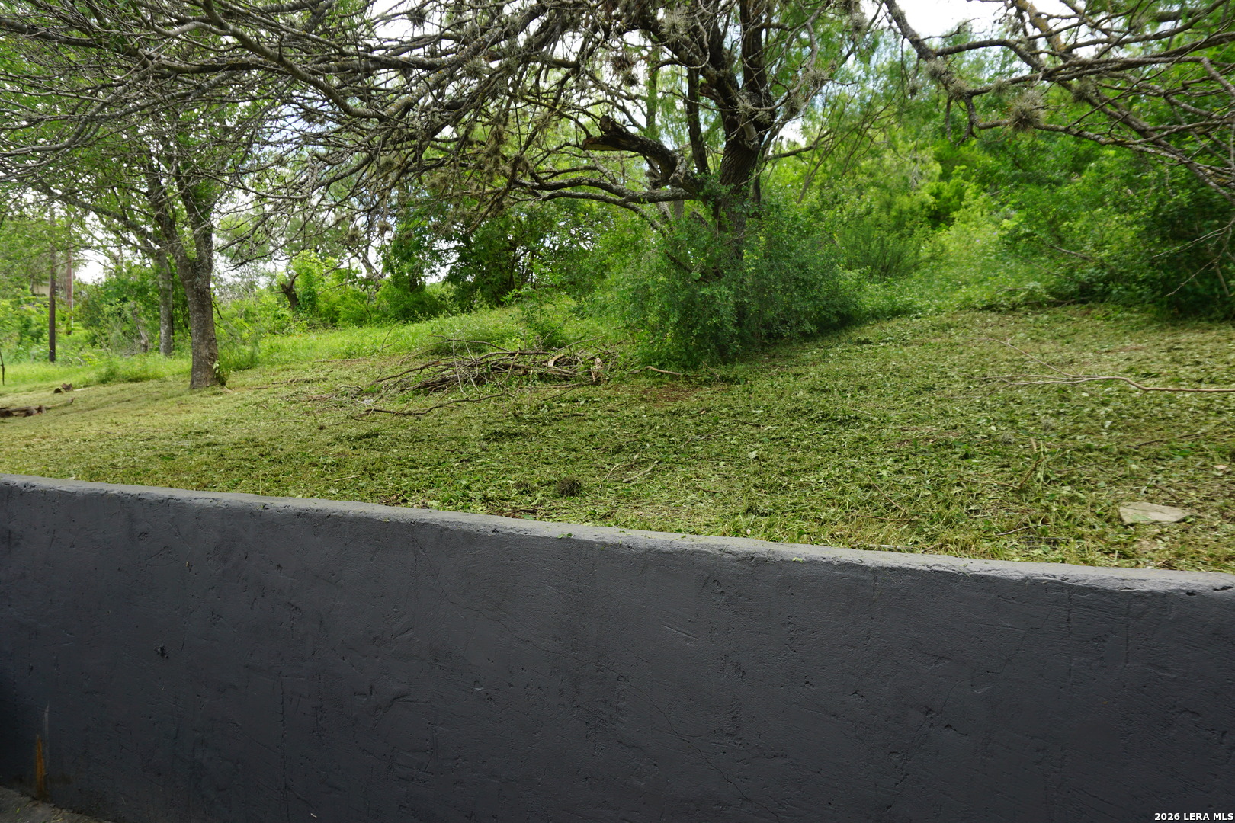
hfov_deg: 73.7
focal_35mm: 24
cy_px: 412
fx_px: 823
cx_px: 618
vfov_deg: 53.1
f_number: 6.3
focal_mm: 16
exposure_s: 1/80
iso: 100
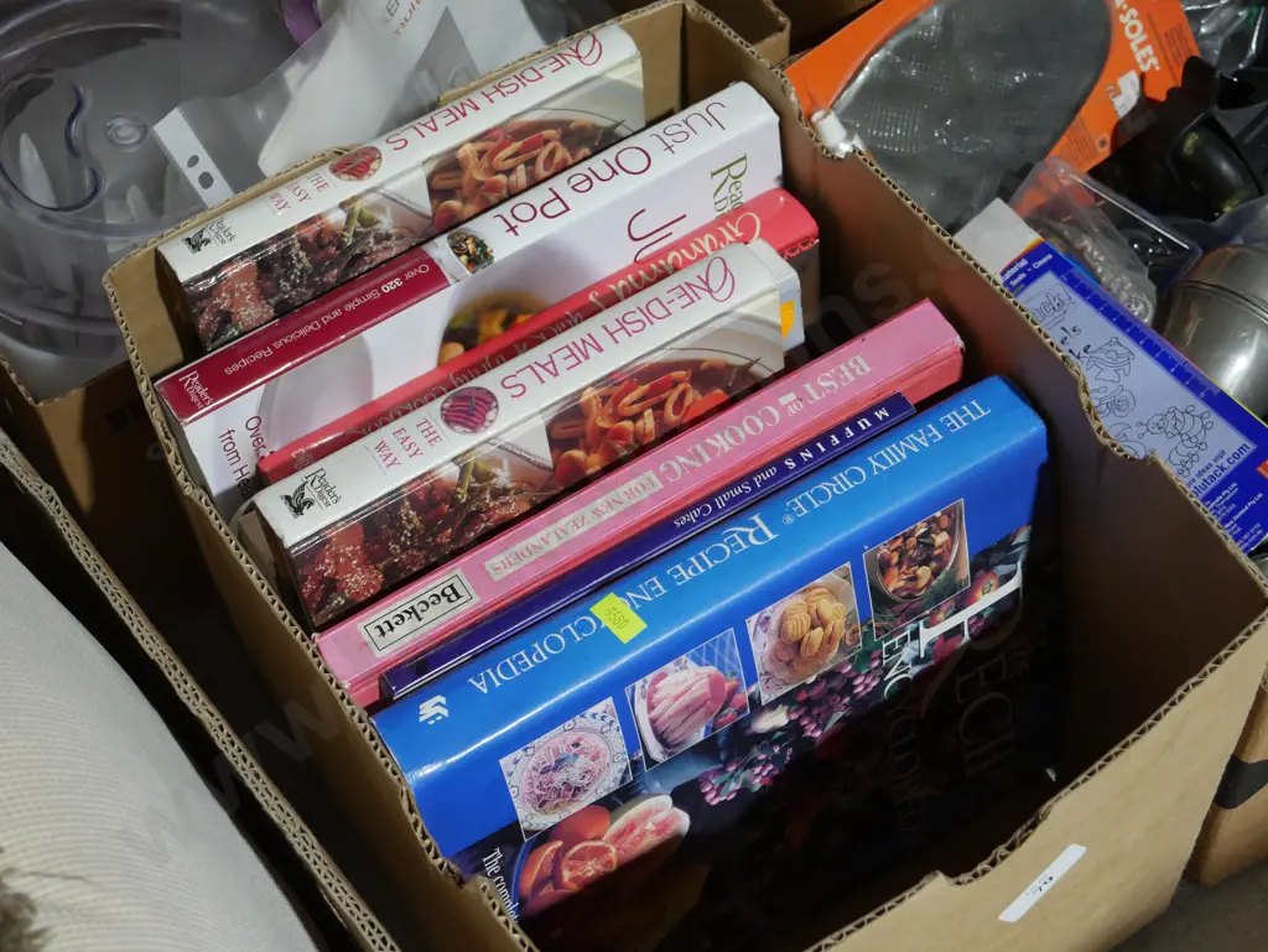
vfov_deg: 27.1
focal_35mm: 54
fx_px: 1979
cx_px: 634
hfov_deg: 35.5
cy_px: 476
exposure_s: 1/60
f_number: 5.3
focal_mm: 27
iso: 1250
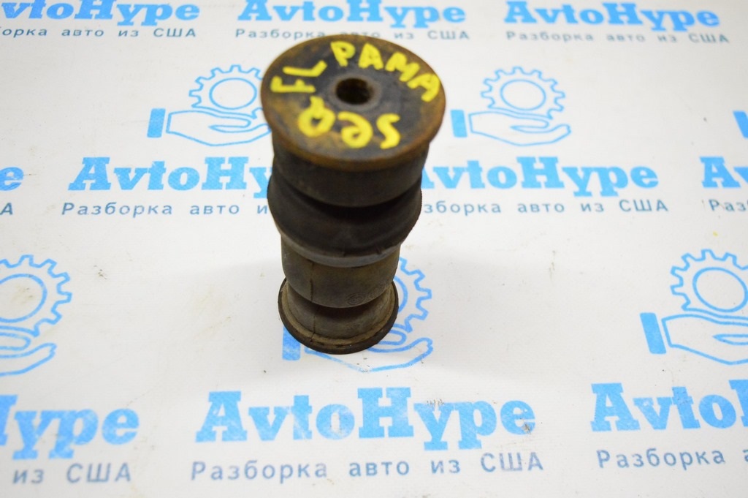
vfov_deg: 33.0
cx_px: 374
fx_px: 841
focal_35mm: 40
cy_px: 249
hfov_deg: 48.0
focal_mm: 27
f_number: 4
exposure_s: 1/320
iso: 3200
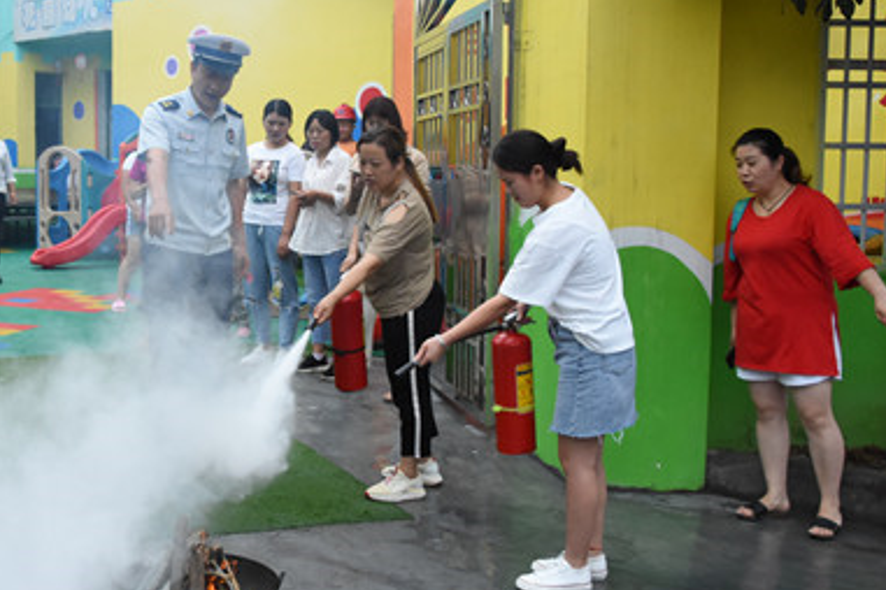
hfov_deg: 37.4
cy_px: 272
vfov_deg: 26.0
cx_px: 233
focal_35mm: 52
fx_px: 1280
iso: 1600
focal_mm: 22
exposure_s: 1/200
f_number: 8
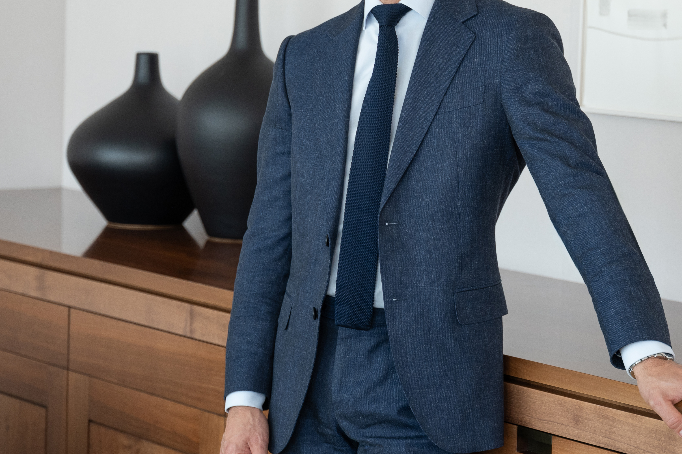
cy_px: 161
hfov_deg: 14.3
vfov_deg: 9.6
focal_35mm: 143
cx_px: 374
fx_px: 2709
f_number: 4
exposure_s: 1/160
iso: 800
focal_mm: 90
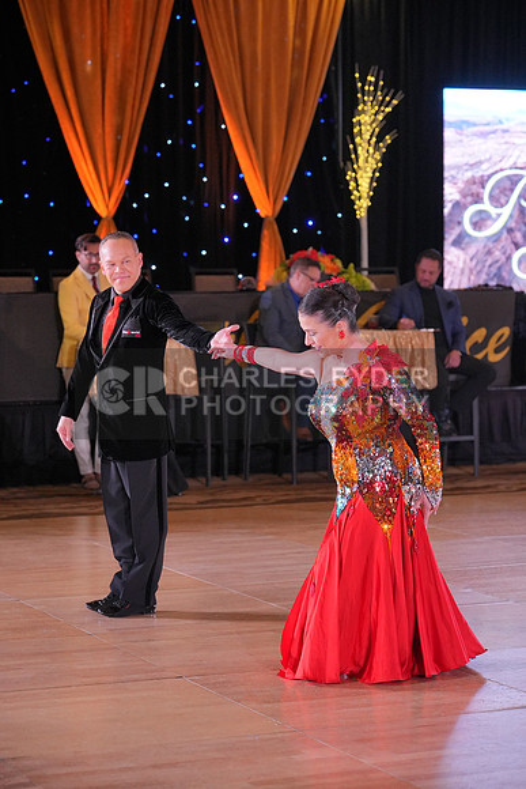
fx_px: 2015
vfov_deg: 22.1
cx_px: 263
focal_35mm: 92
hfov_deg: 14.9
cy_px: 394
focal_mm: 92
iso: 2500
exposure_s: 1/400
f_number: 4
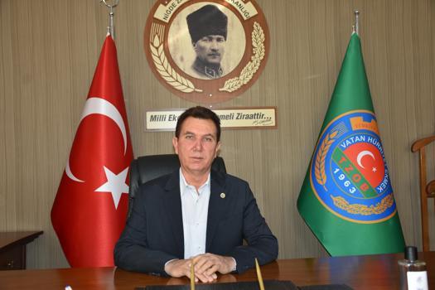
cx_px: 218
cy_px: 145
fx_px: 471
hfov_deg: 49.6
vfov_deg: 34.2
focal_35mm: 39
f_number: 3.8
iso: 400
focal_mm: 26
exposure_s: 1/60
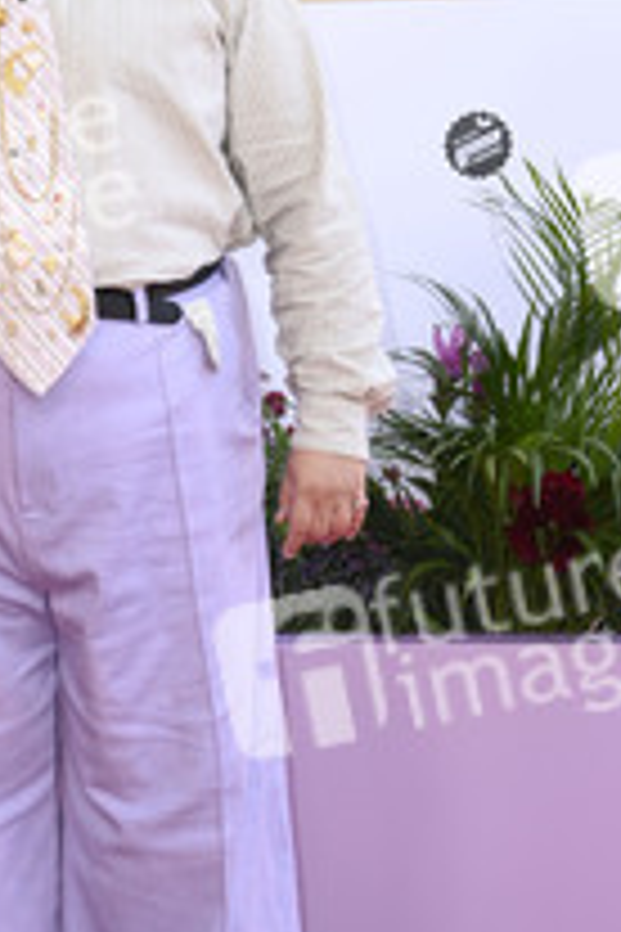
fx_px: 2794
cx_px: 36
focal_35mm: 108
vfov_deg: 18.9
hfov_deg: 12.6
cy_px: 428
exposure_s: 1/250
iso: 500
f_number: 6.3
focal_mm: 56
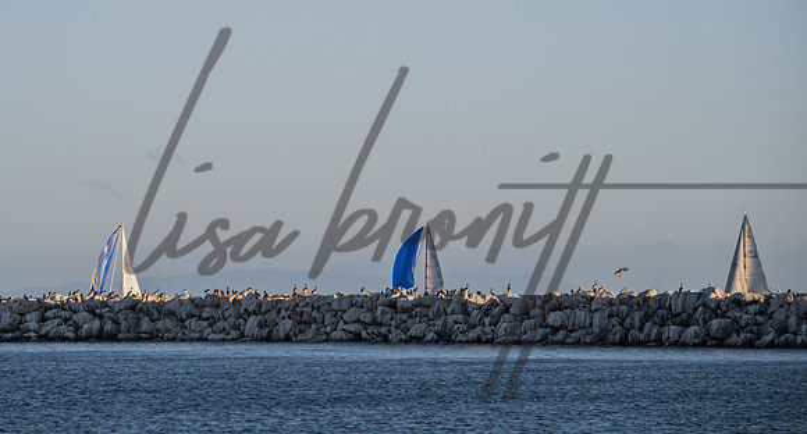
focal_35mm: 194
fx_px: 4101
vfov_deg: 6.1
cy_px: 119
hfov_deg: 11.2
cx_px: 345
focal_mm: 150
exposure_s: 1/800
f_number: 6.3
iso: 320
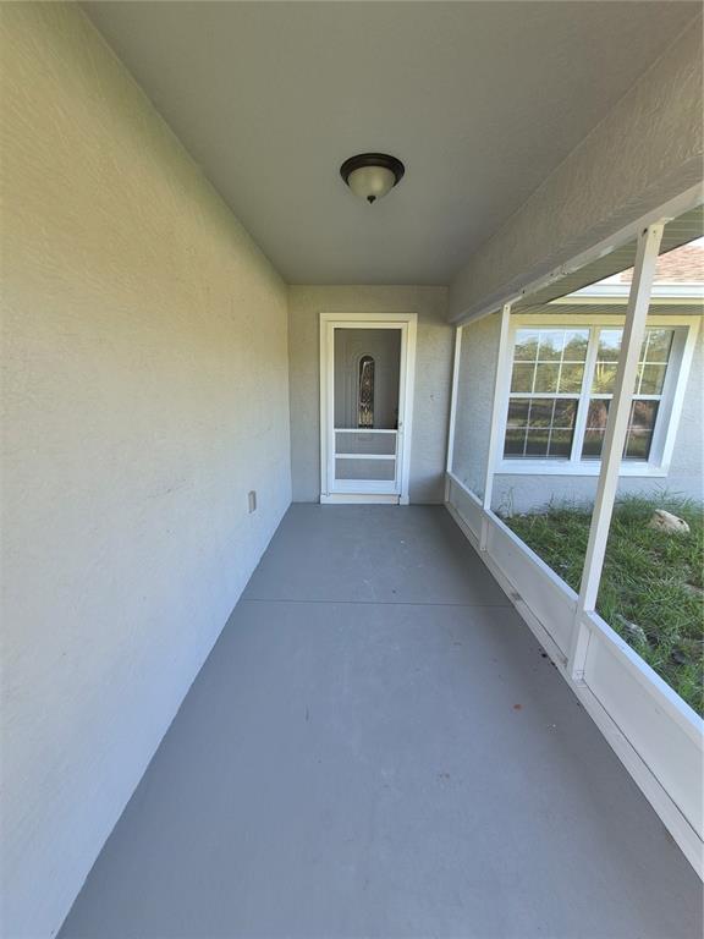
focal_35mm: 13
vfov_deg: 106.2
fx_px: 353
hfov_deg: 89.9
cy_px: 470
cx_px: 352
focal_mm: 1.74
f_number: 2.2
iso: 100
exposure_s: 1/100
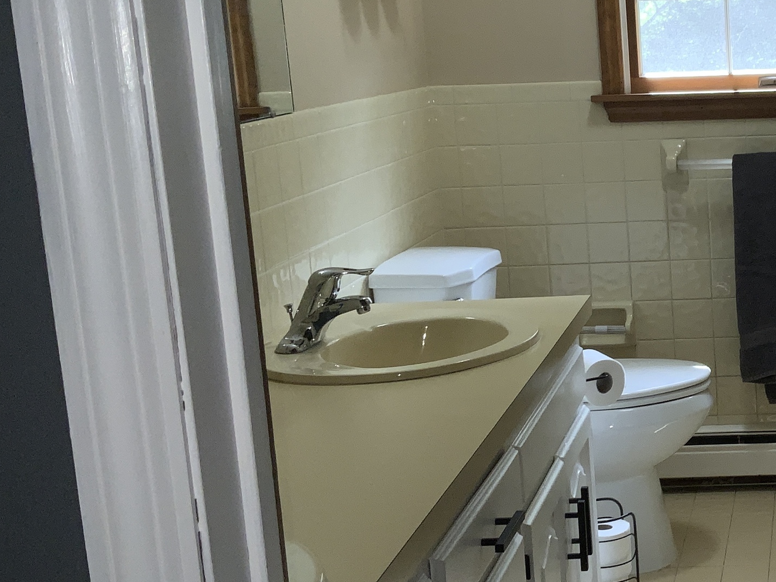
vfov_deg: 23.7
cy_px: 273
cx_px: 796
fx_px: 1390
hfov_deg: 29.0
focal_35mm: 62
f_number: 1.8
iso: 16
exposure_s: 1/71
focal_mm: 3
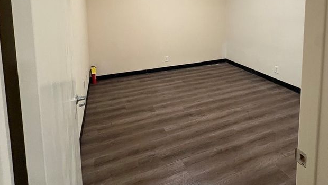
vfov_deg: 48.7
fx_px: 183
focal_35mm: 21
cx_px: 167
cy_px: 23
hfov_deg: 83.8
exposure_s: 1/60
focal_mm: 2.22
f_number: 2.2
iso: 400
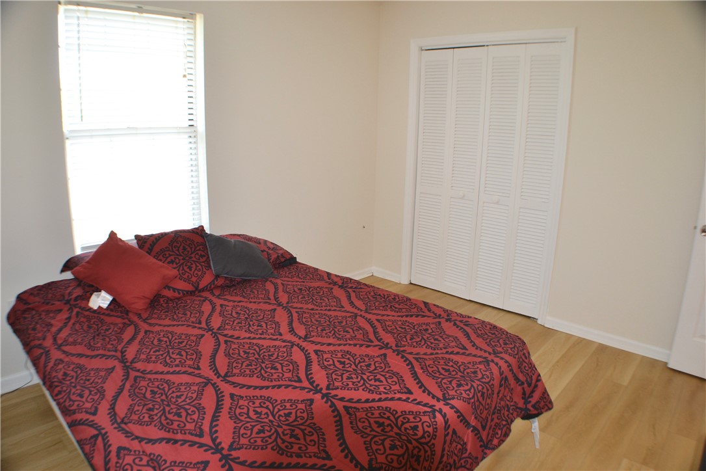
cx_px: 353
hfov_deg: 61.9
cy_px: 236
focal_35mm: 30
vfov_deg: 43.6
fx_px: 588
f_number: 3.8
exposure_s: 1/60
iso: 400
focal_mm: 20
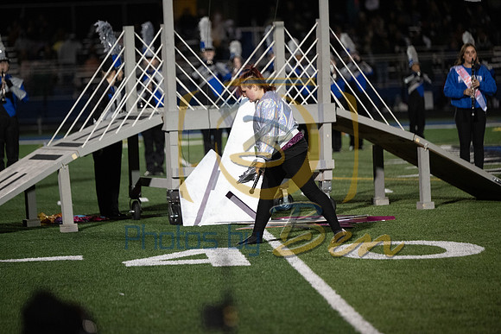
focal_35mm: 175
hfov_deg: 11.7
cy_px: 167
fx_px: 2436
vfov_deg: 7.9
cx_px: 250
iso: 5000
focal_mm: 175
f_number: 2.8
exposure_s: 1/1250
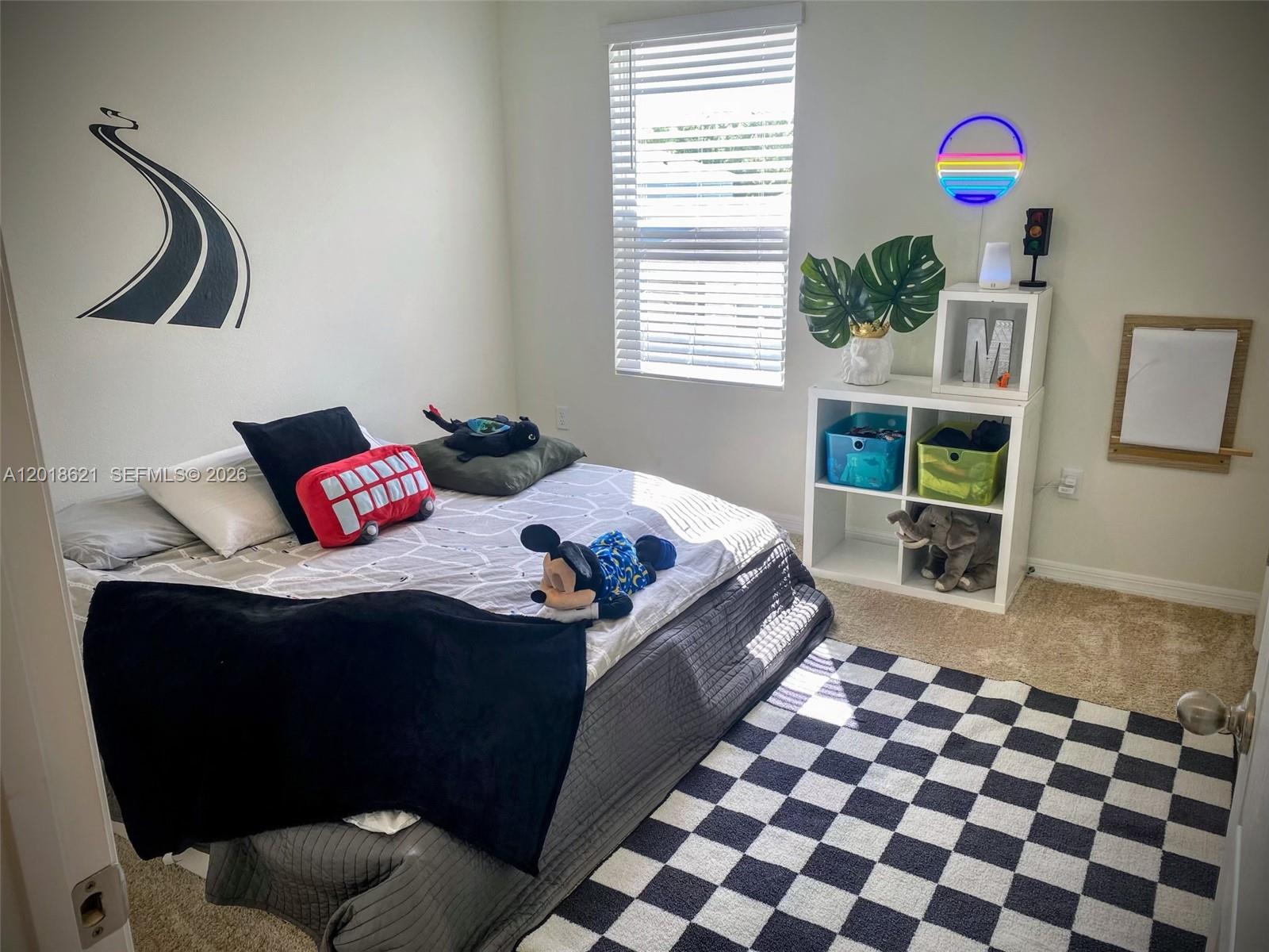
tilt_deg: -15.5
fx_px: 953
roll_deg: -0.1
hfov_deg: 67.3
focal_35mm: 26
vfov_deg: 53.1
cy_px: 476
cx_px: 634
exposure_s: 1/149
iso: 32
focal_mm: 4.25
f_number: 1.8
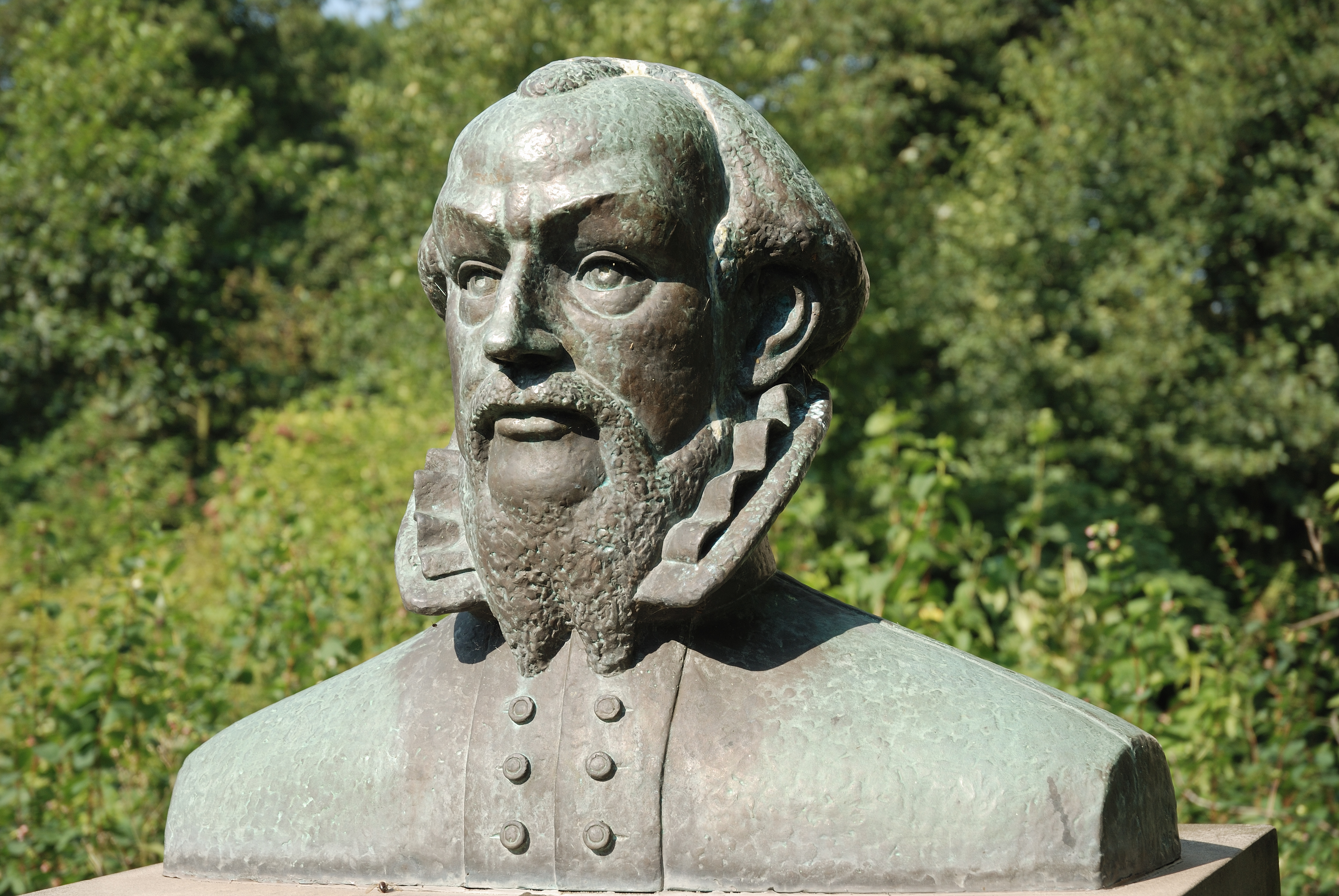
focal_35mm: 66
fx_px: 2458
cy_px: 448
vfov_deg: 20.7
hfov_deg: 30.5
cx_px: 670
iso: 100
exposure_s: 1/125
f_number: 6.3
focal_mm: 44
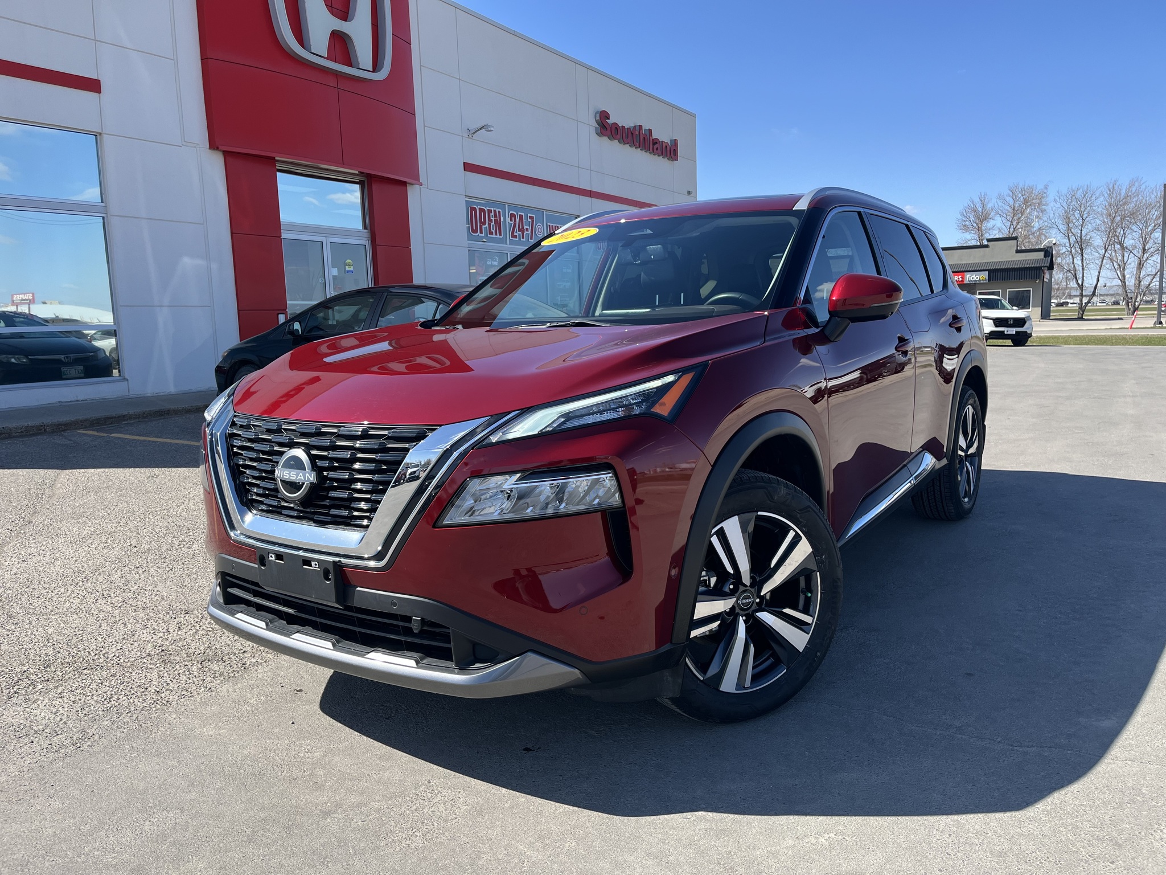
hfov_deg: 67.3
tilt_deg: -8.7
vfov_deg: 53.1
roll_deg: +2.6
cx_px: 583
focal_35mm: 26
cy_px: 438
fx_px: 876
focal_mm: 5.1
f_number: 1.6
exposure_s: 1/1721
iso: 50
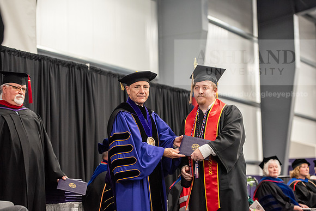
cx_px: 158
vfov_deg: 14.9
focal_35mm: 92
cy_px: 106
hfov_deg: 22.1
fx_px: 808
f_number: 3.2
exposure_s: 1/200
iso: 2500
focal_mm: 92
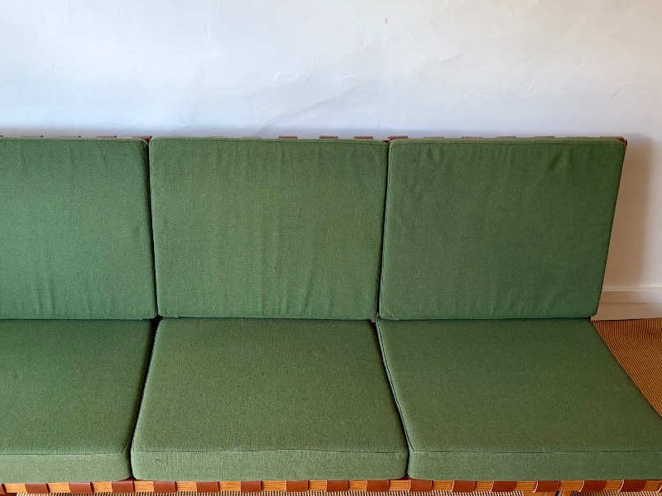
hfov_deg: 47.7
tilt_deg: -41.0
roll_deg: -0.8
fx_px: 746
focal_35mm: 39
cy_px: 343
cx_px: 282
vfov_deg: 36.3
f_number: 1.6
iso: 64
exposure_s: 1/50
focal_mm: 5.96
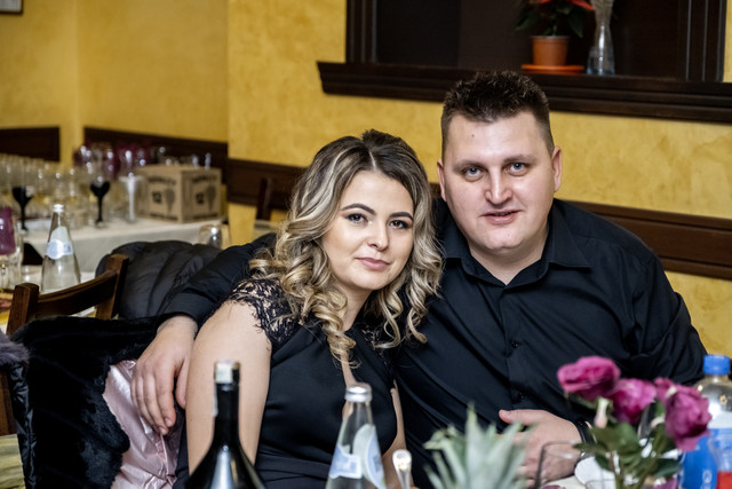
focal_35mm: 80
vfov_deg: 17.1
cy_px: 244
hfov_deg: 25.4
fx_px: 1627
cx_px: 366
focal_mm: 53.3
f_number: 2.8
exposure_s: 1/125
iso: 1600
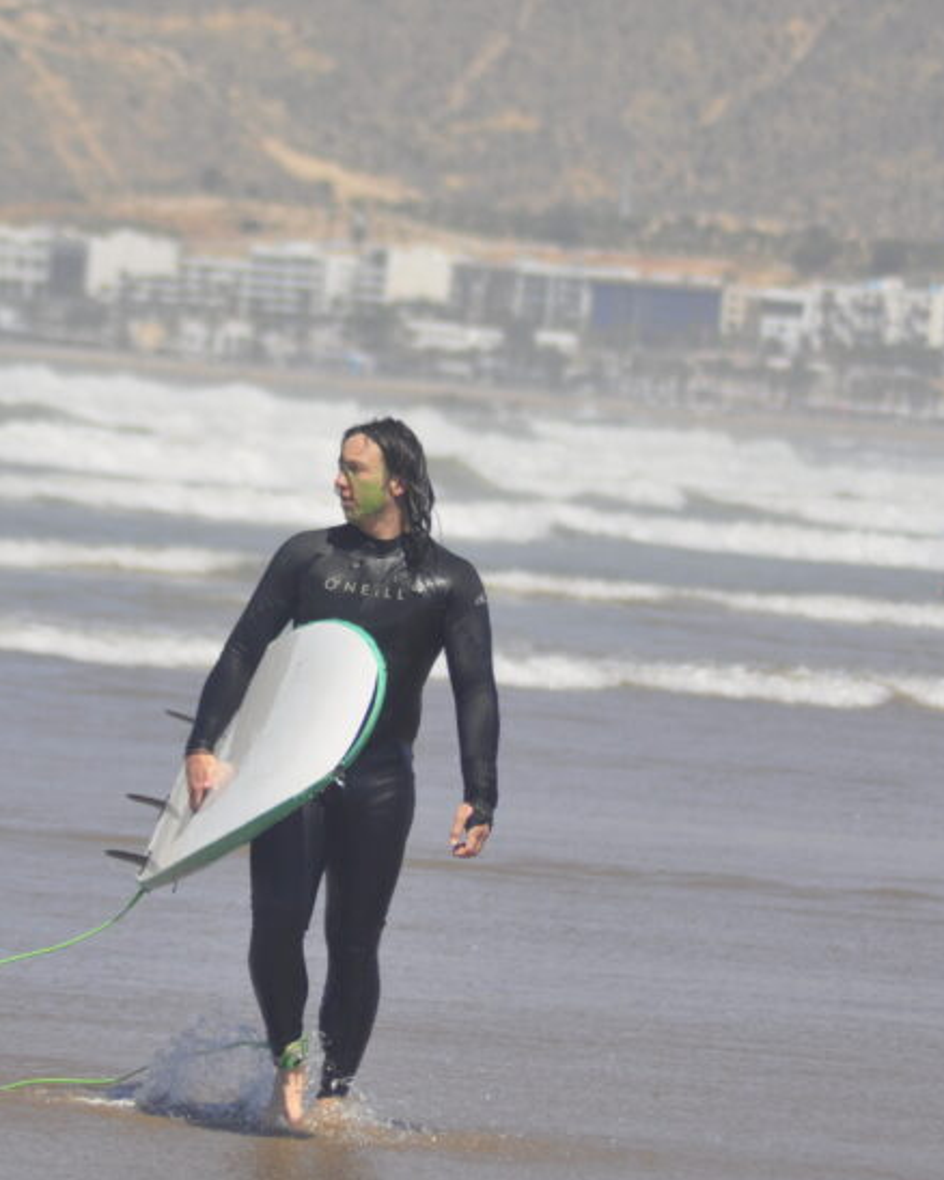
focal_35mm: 408
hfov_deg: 3.8
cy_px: 513
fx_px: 14237
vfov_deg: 4.7
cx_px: 317
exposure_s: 1/1600
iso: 200
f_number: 5
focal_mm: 155
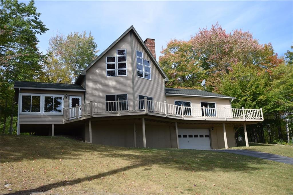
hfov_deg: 53.1
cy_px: 98
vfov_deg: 36.9
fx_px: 293
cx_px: 146
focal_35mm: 36
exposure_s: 1/250
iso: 250
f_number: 8
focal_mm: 24
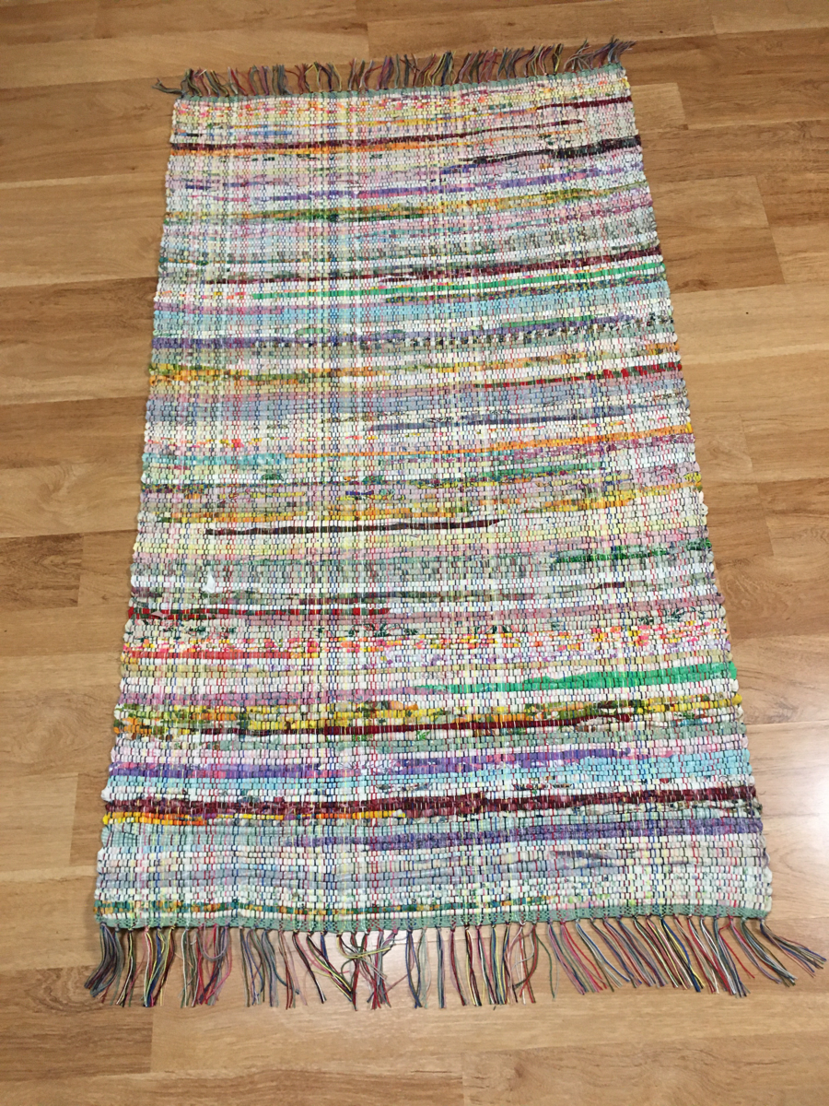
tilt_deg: -67.3
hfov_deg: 48.2
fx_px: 926
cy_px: 553
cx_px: 414
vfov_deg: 61.7
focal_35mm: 29
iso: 125
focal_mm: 4.15
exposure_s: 1/30
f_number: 2.2
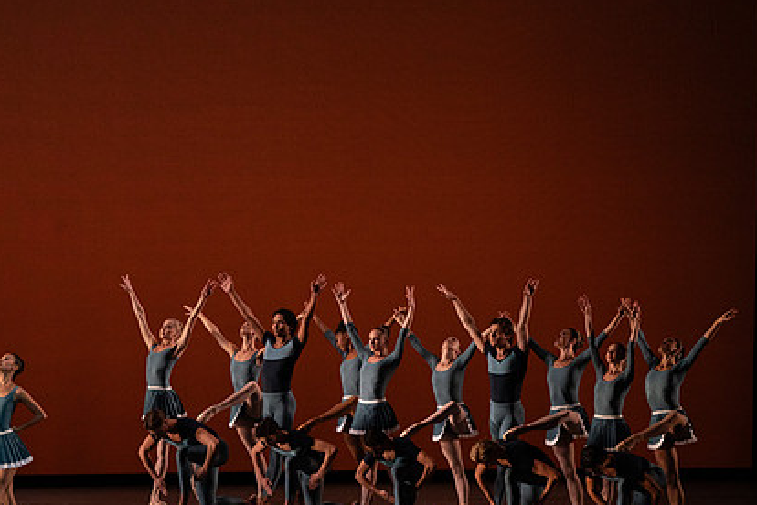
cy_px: 316
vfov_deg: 6.0
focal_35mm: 230
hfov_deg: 9.0
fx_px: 4836
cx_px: 344
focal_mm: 164
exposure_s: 1/400
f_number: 9
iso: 5000
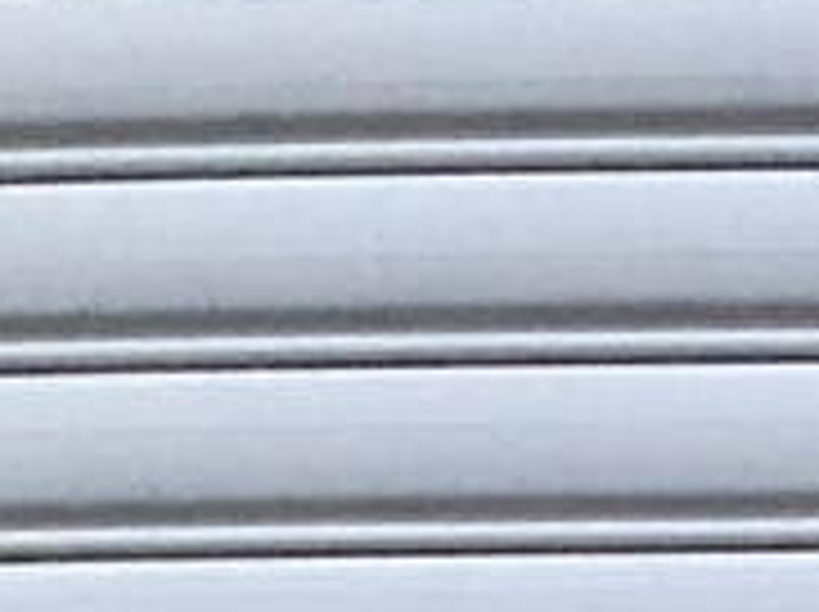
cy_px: 1926
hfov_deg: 8.4
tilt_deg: -15.2
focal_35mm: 185
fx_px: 4371
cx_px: 2686
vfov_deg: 7.0
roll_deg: +1.1
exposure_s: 1/4
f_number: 1.8
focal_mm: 3.99
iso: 100
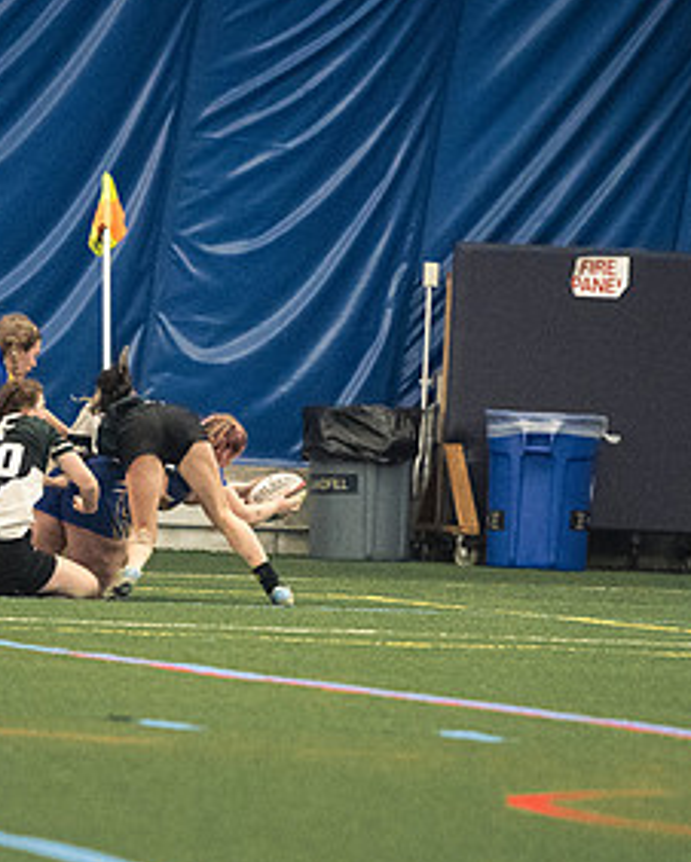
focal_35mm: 578
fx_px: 14760
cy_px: 520
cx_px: 229
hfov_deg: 2.7
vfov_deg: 3.3
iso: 10000
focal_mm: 200
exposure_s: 1/500
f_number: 2.8
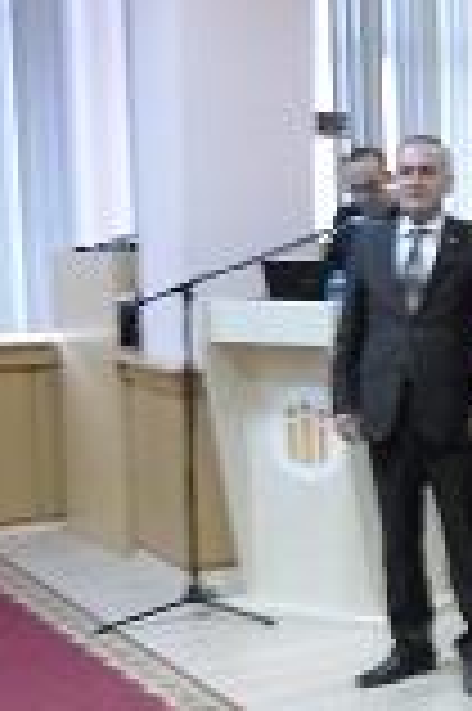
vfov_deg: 26.7
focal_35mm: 76
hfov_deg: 15.4
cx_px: 852
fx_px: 1498
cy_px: 374
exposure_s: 1/10
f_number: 2.5
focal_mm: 4.5
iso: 400
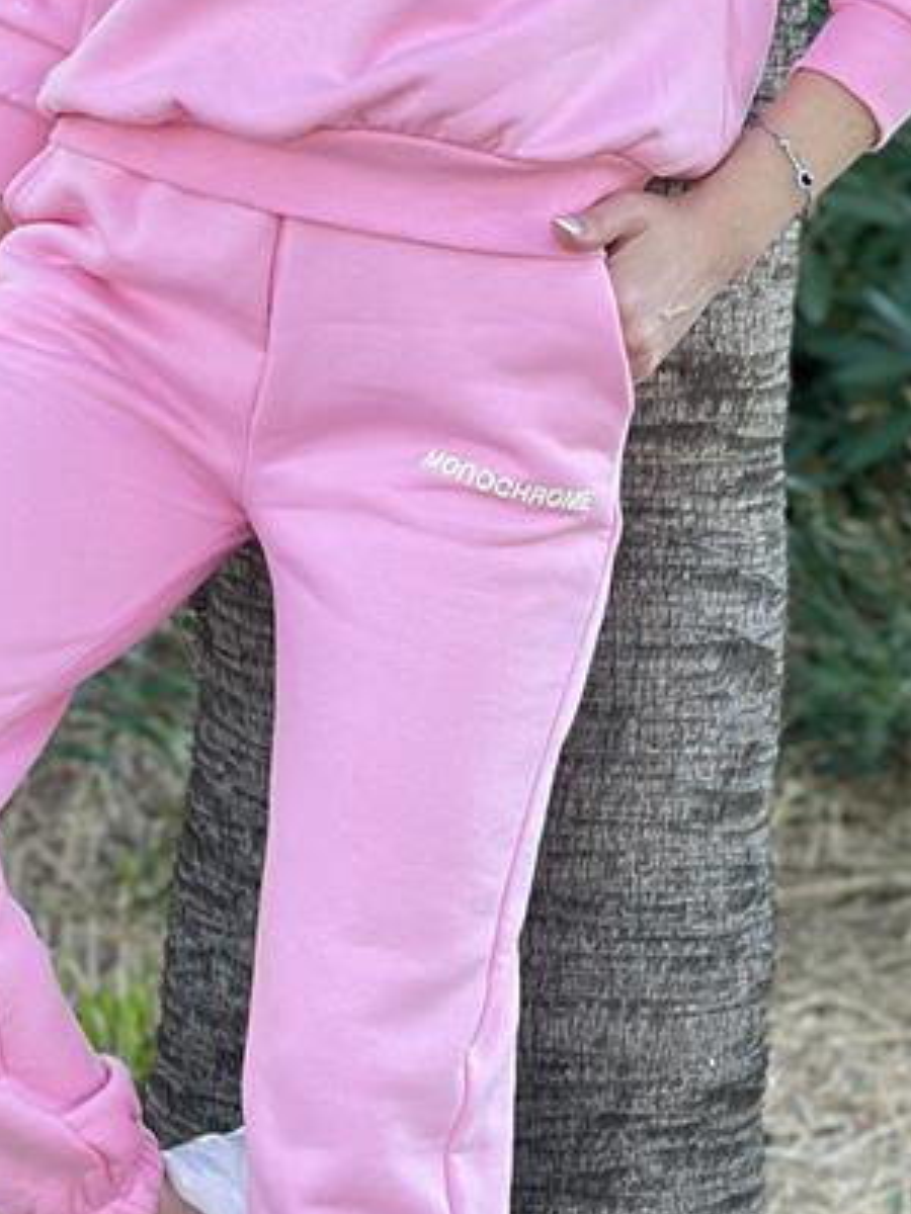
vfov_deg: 13.4
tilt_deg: -3.5
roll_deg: -1.7
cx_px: 146
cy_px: 416
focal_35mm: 147
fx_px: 5158
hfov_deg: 10.1
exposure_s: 1/171
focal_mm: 6.86
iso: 100
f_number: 1.78
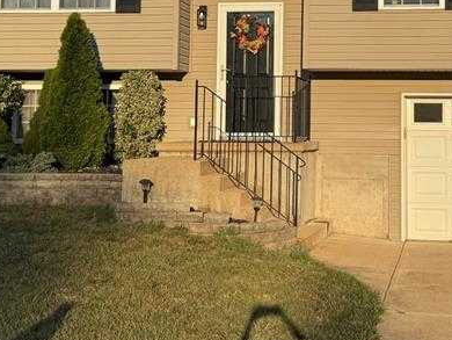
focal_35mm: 63
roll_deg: +0.0
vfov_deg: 23.0
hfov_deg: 30.2
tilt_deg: +4.3
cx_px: 337
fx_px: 823
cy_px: 70
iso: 80
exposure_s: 1/5814
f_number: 1.78
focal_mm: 6.76
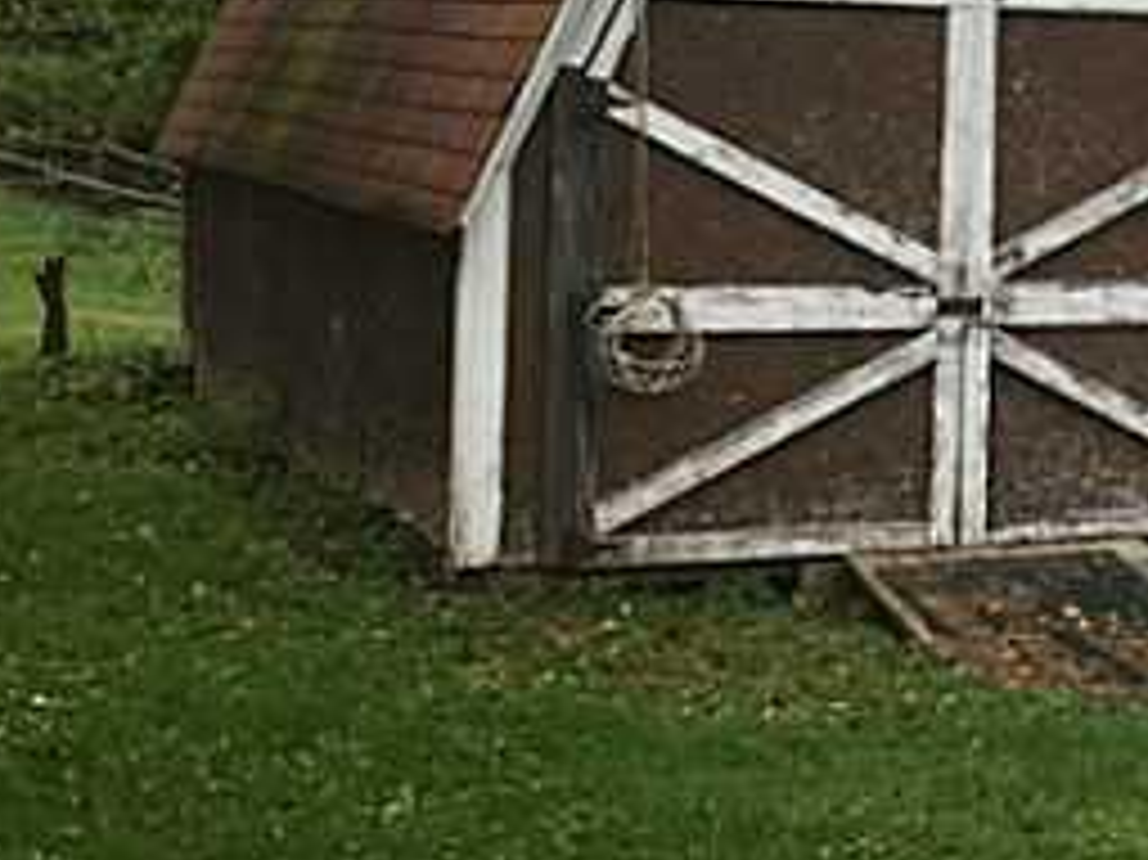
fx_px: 3016
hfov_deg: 19.7
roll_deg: -1.8
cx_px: 1513
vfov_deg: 16.1
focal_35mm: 91
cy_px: 167
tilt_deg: -2.8
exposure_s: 1/775
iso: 32
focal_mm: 4.15
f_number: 2.2
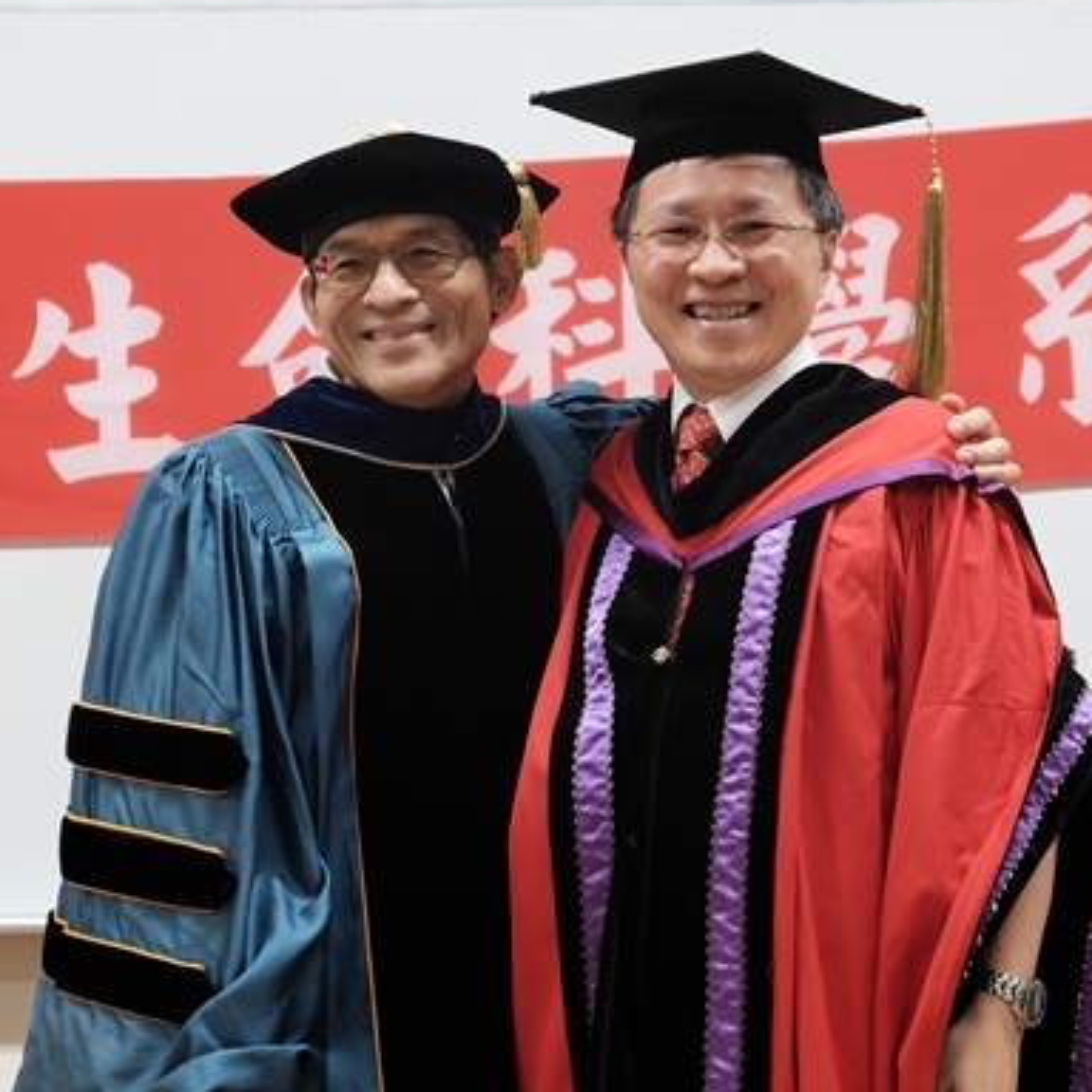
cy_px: 529
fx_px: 2891
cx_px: 648
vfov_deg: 21.4
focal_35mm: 81
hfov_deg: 21.4
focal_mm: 40.7
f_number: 4
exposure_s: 1/140
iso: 1600
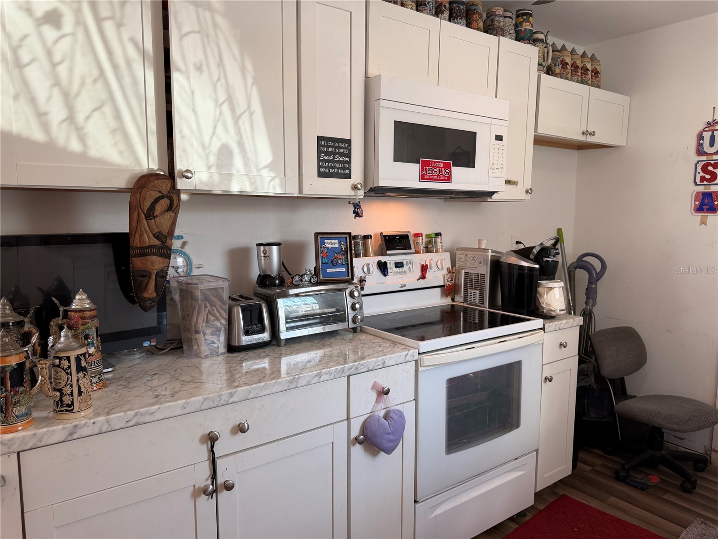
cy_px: 270
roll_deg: -0.3
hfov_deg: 71.6
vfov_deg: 56.8
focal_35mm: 24
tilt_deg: -6.8
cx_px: 359
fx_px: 498
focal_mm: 6.76
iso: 160
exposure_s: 1/121
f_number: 1.78
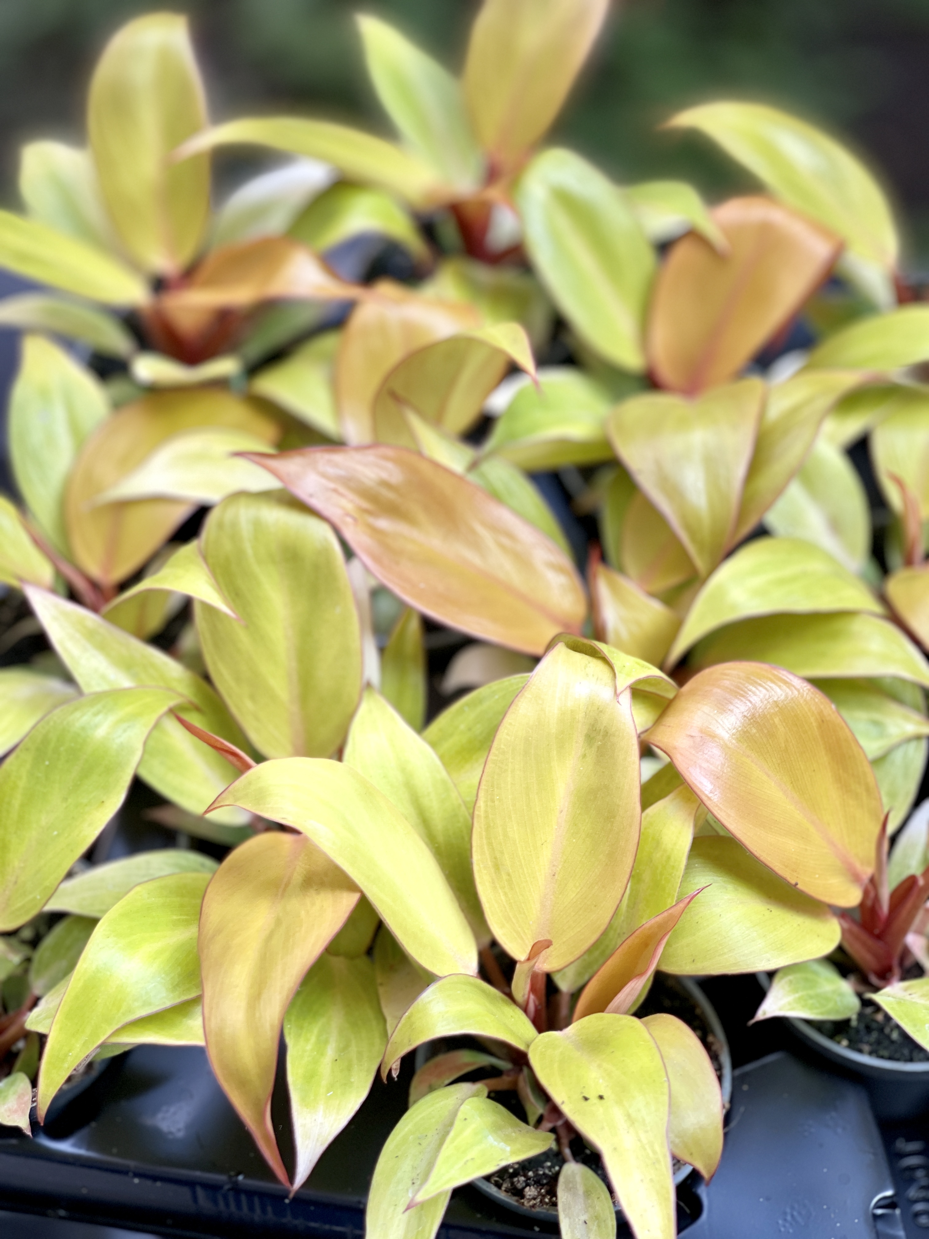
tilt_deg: -51.9
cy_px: 620
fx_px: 2290
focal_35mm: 64
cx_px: 464
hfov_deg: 22.9
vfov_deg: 30.3
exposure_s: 1/121
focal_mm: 7.5
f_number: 2.2
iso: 64
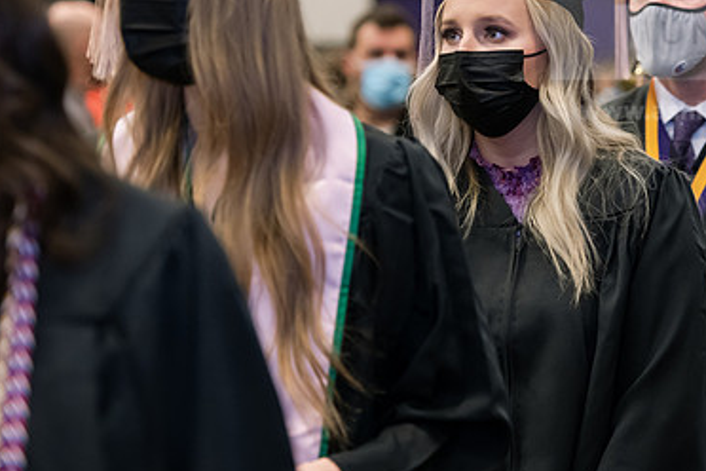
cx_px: 493
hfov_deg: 11.0
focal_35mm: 187
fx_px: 3667
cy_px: 151
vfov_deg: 7.3
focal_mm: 120
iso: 1600
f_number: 3.5
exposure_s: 1/200
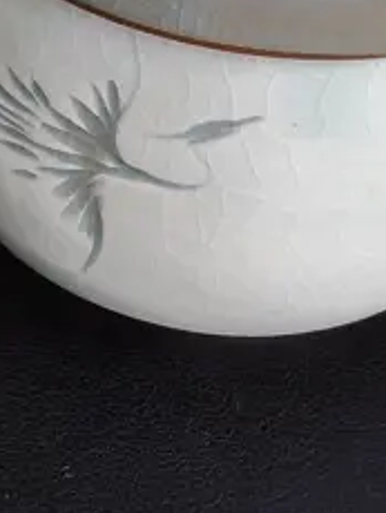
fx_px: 1781
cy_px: -36
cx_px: -118
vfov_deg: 16.0
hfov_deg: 12.0
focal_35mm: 120
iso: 50
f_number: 2
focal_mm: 2.87
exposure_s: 1/100
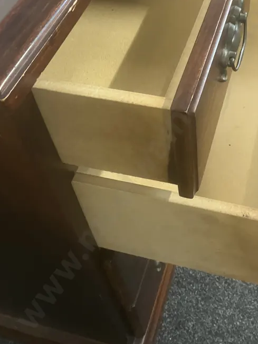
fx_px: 437
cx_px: 186
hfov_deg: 32.4
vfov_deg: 42.3
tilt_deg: -47.2
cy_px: 111
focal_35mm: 44
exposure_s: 1/25
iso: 500
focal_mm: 3.99
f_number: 1.8
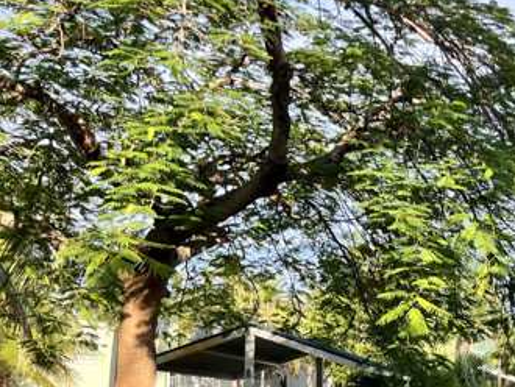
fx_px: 938
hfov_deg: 27.0
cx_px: 623
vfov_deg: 22.5
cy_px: 382
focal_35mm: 63
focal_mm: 5.7
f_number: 1.5
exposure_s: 1/2353
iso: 50
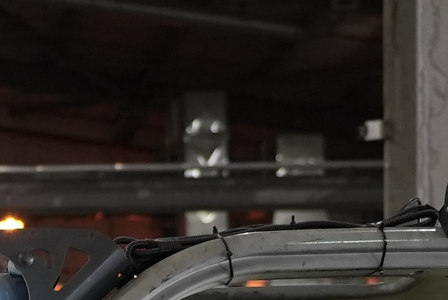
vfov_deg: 8.4
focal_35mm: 156
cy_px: 602
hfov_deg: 11.9
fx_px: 1943
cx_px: -412
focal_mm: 30
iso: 3200
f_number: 2.8
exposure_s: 1/125
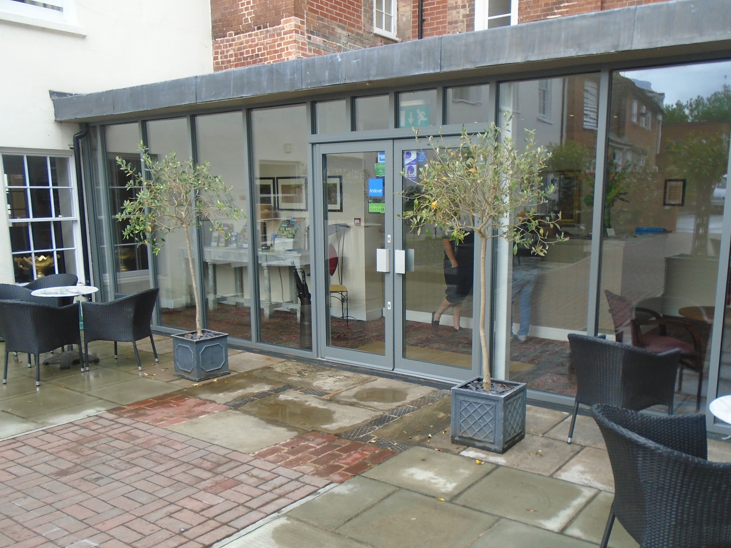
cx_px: 392
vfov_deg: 45.2
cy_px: 326
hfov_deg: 58.3
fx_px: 655
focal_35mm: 31
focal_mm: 4.6
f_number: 3.2
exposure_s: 1/160
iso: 100
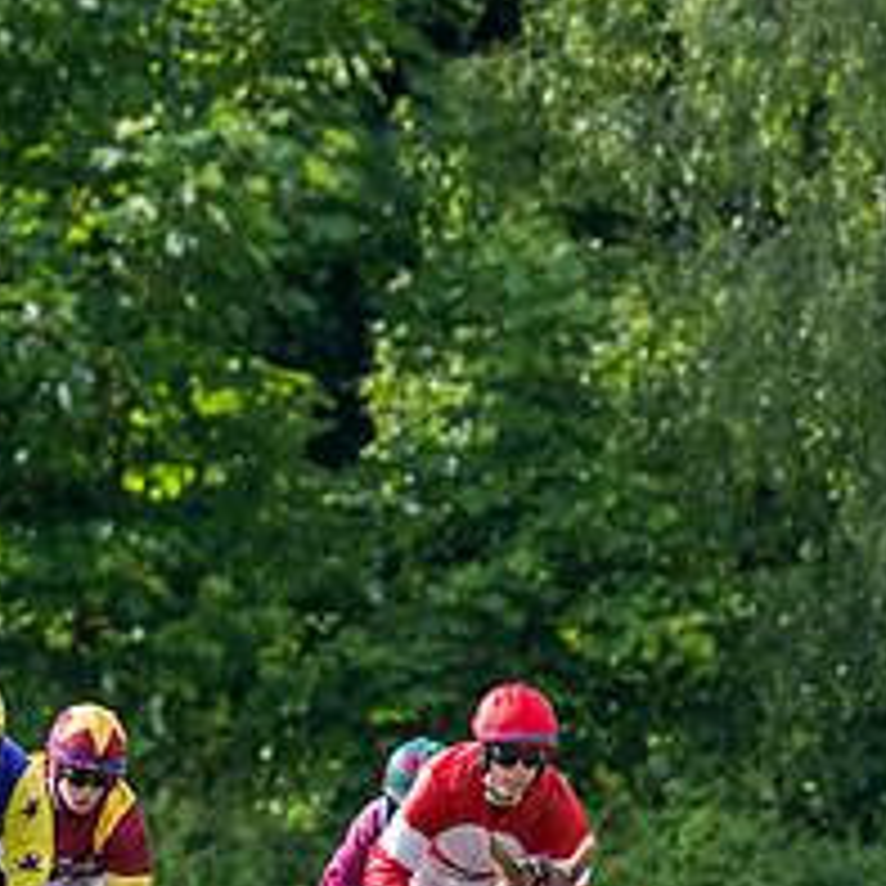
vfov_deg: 1.5
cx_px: -33
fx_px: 34604
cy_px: 941
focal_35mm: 1195
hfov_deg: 1.5
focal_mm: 280
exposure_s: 1/3200
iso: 400
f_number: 4
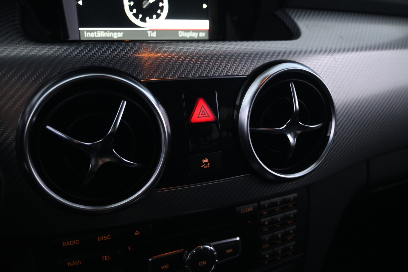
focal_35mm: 31
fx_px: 348
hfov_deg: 60.7
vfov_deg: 42.6
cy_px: 136
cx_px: 204
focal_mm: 20.5
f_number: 3.8
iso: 1000
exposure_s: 1/13
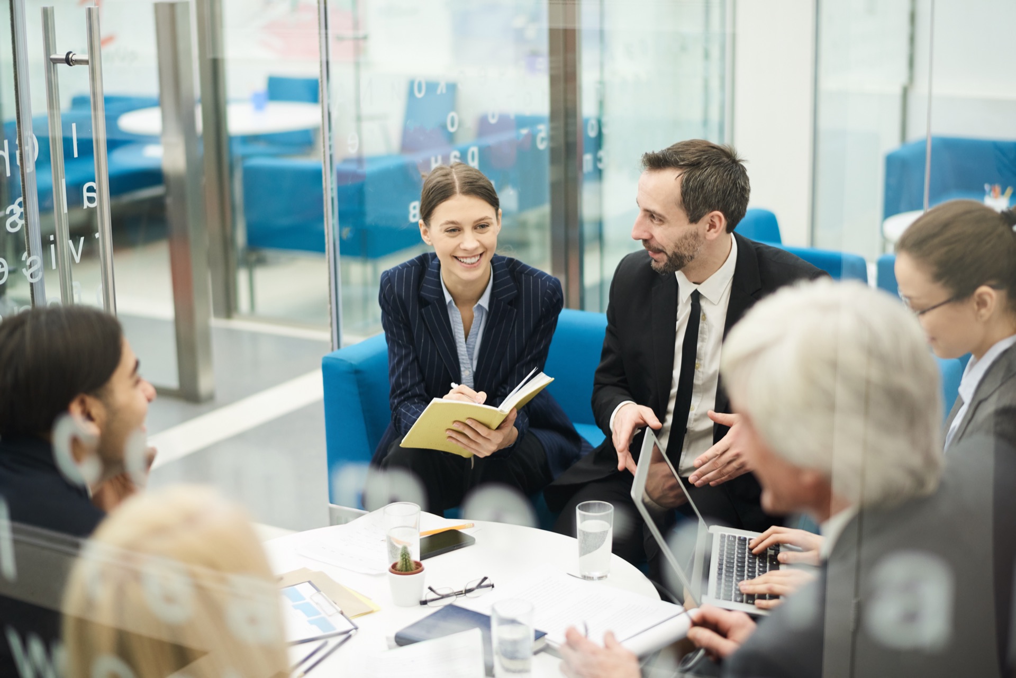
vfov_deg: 23.4
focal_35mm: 58
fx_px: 1637
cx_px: 508
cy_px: 339
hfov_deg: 34.5
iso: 640
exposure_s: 1/125
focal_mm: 58
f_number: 1.8
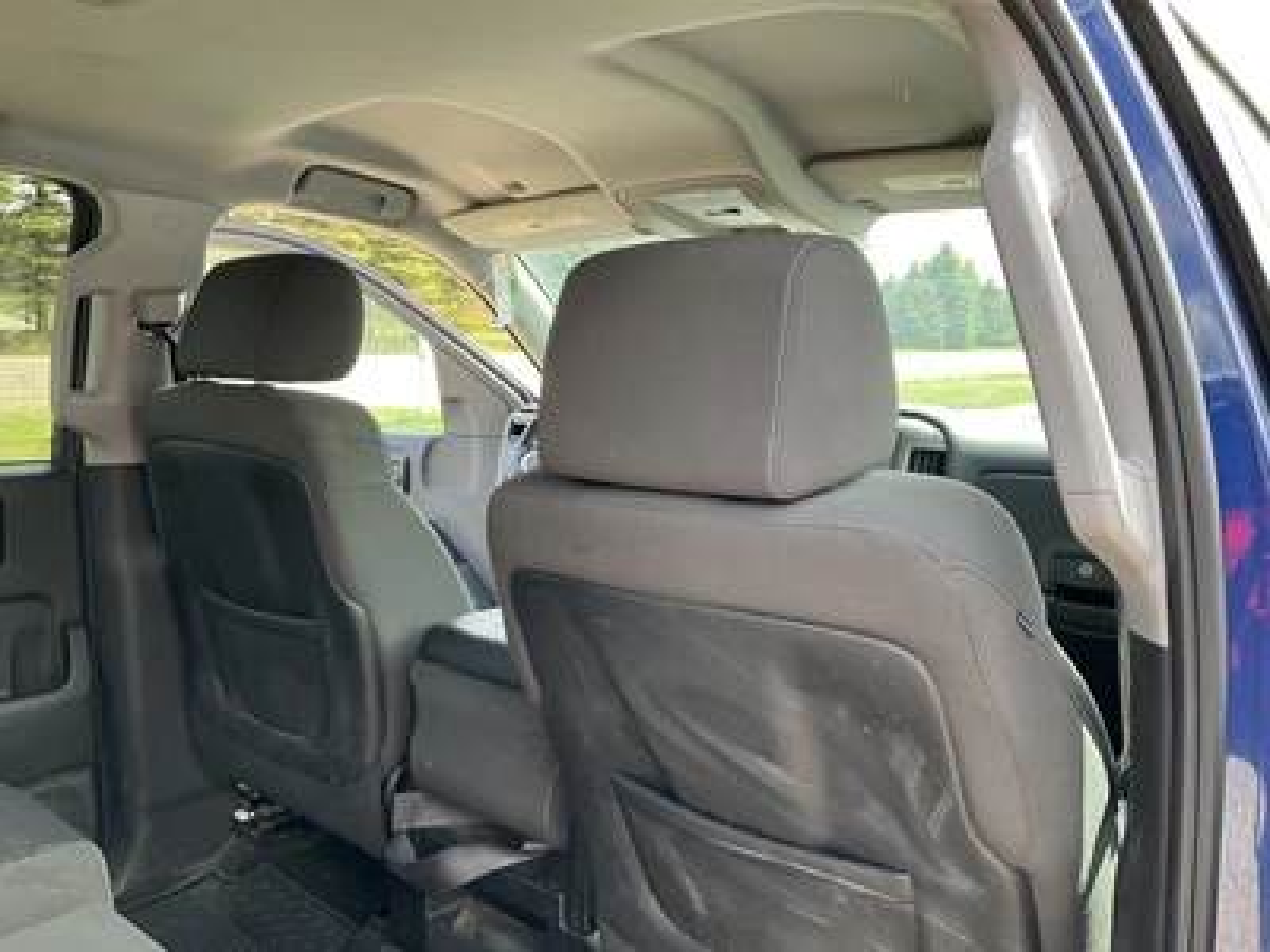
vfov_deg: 48.2
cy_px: 476
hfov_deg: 61.7
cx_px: 635
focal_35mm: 29
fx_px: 1064
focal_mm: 3
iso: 32
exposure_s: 1/122
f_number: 1.8
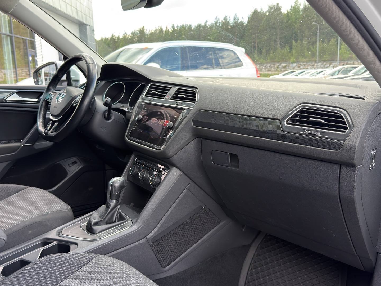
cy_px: 143
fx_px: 374
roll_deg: +1.0
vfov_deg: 41.8
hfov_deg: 54.0
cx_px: 190
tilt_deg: -10.9
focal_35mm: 34
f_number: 1.78
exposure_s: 1/199
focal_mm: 6.76
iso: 64
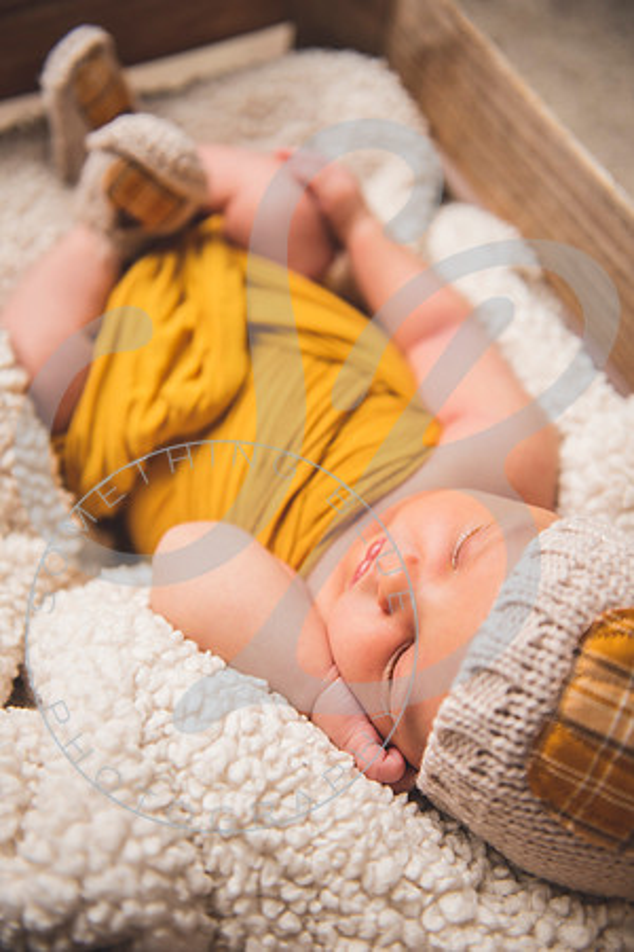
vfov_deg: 46.4
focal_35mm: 42
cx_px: 317
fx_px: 1109
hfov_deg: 31.9
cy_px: 476
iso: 100
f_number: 2.8
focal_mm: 42
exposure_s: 1/125
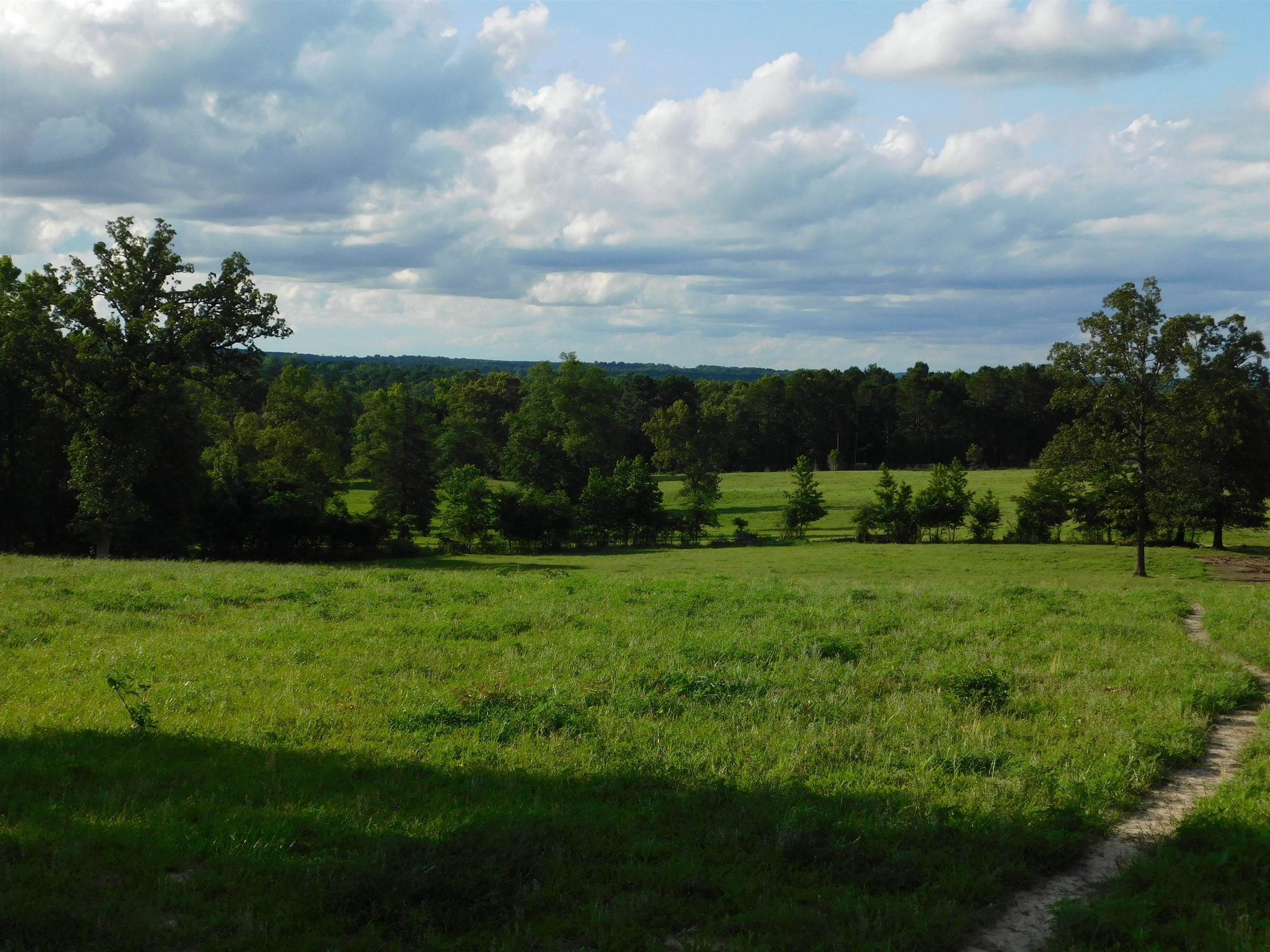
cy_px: 476
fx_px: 1871
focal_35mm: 51
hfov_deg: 37.5
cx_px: 635
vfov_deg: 28.6
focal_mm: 9
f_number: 3.8
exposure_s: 1/1000
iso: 125
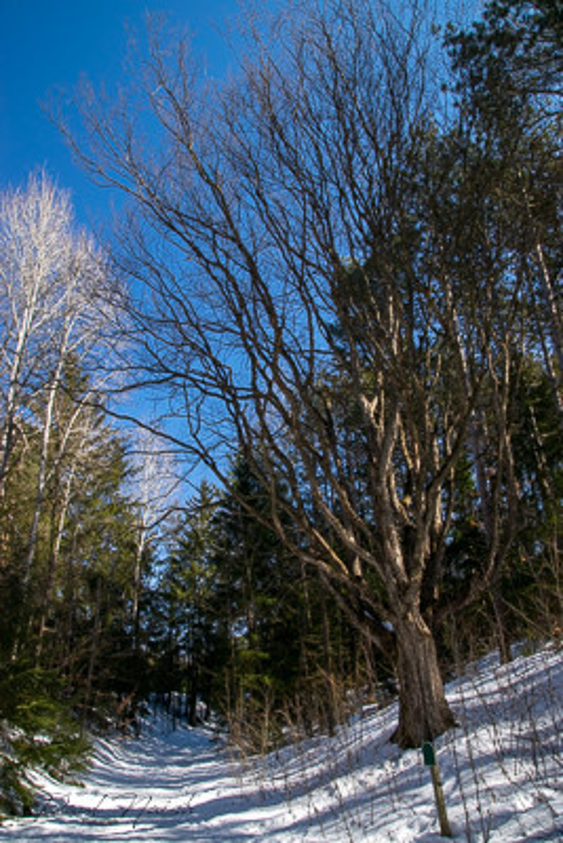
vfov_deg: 67.4
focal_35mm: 27
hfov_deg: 48.0
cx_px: 282
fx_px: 633
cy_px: 422
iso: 200
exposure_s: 1/80
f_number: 14
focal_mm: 18
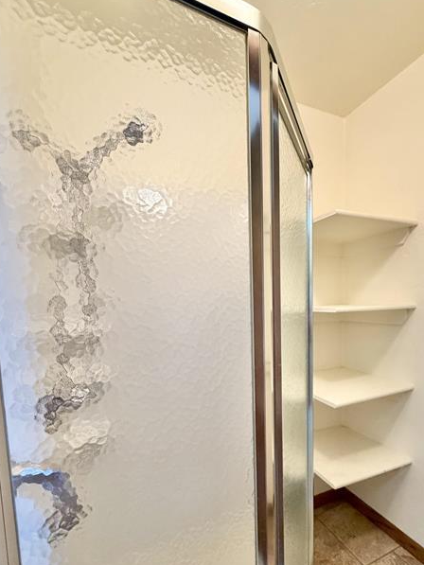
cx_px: 258
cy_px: 335
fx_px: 294
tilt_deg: -5.6
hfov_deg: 70.7
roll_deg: +2.1
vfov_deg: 86.8
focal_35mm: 18
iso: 320
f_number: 2.2
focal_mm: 2.22
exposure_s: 1/60
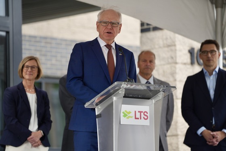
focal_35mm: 174
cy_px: 76
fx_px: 1094
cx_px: 113
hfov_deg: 11.8
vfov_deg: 7.9
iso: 100
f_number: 2.8
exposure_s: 1/400
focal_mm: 174.4
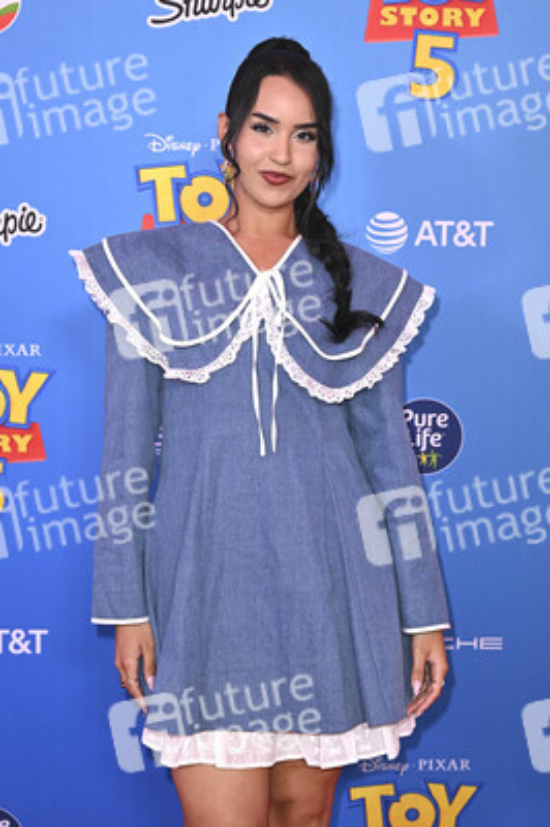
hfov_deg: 19.4
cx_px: 275
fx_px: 1607
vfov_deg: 28.9
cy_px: 414
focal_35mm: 70
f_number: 6.3
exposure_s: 1/250
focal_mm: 70
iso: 1250
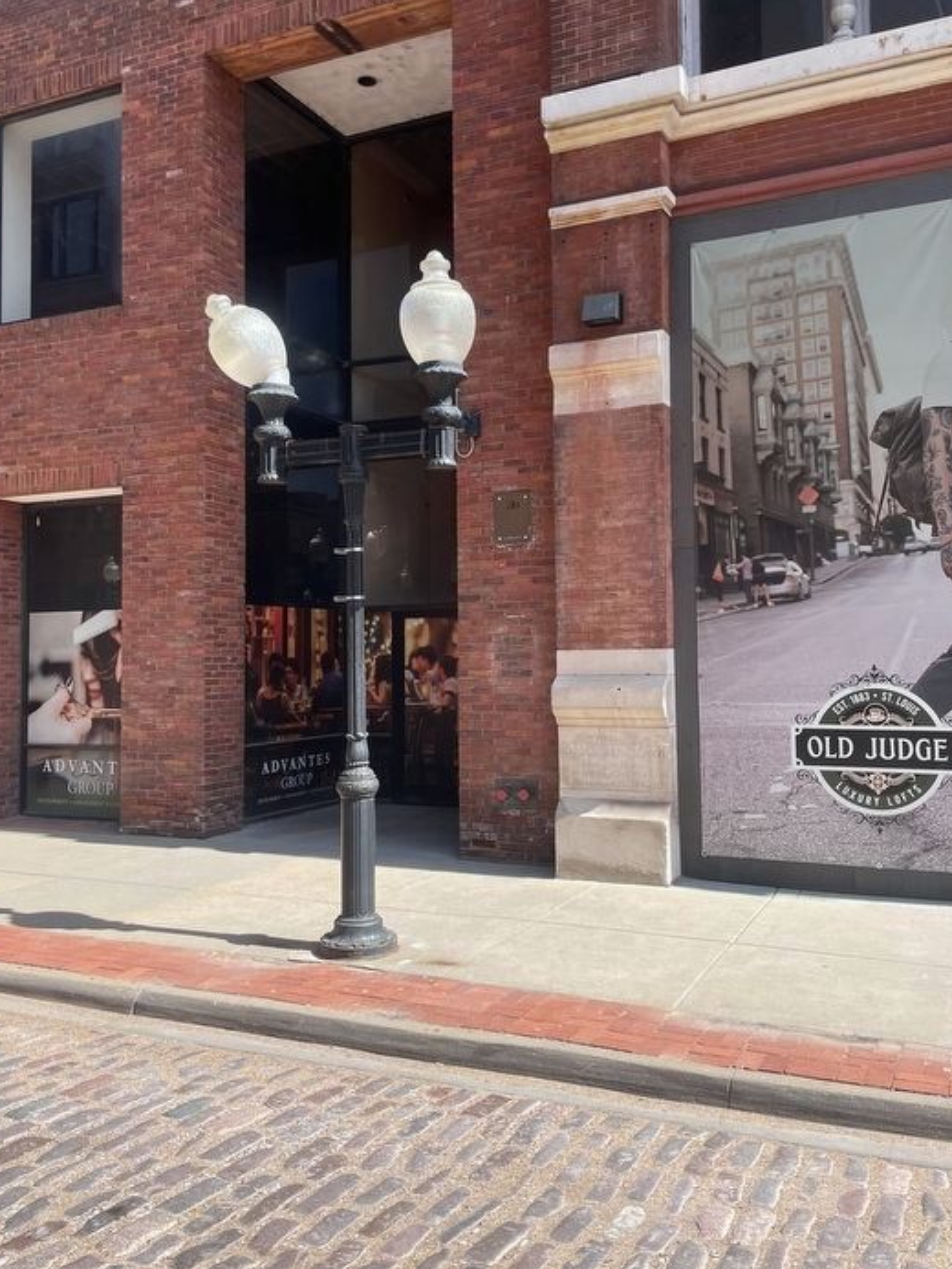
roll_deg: +1.0
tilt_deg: +2.7
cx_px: 496
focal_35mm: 30
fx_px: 1100
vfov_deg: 59.9
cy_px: 612
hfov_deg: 46.8
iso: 32
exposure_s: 1/1453
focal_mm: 4.2
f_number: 1.6
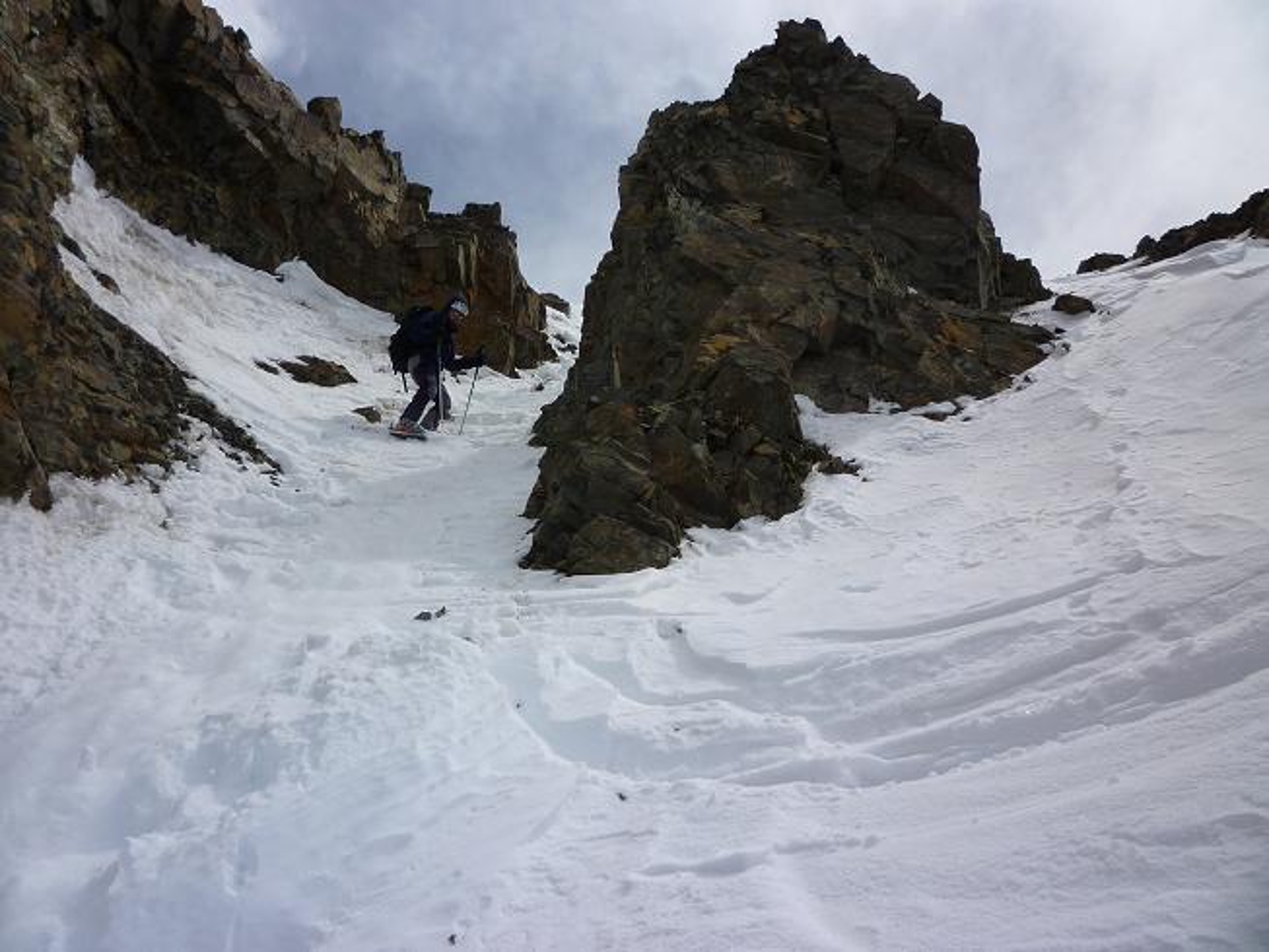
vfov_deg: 48.2
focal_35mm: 29
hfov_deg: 61.7
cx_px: 634
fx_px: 1063
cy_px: 476
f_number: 6.3
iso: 80
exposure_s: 1/640
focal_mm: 5.2
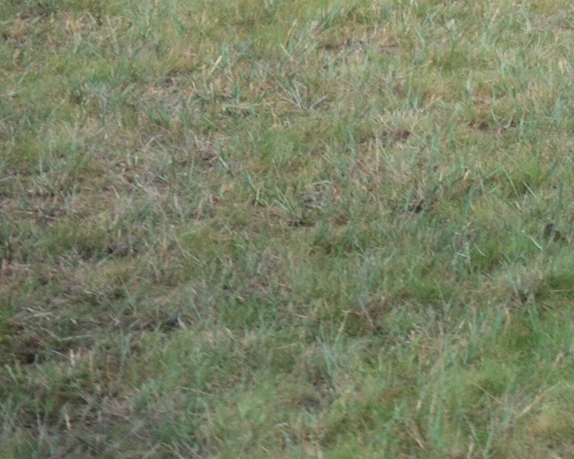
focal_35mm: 443
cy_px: -168
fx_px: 7525
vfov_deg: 3.5
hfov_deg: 4.3
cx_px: 956
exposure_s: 1/125
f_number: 4.5
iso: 220
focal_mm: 90
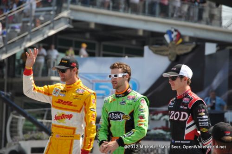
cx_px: 116
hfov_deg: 6.9
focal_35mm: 300
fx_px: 1933
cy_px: 77
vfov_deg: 4.6
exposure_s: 1/2000
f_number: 5.6
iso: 1000
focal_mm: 200
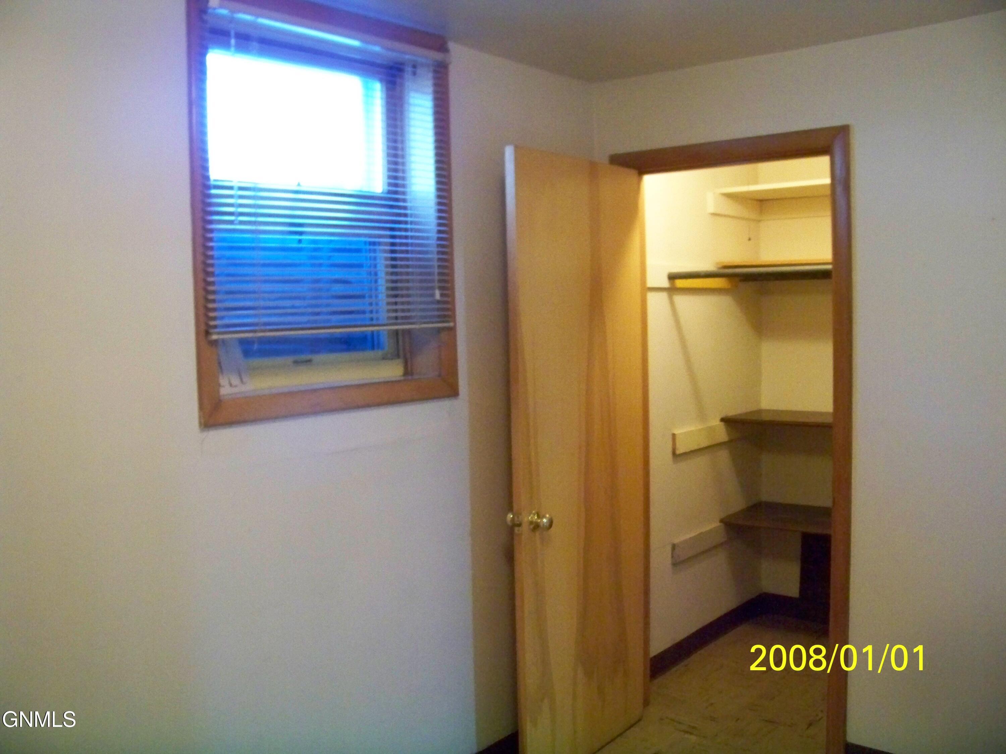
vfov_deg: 42.9
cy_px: 377
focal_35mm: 33
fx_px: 959
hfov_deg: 55.4
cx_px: 503
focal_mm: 5.85
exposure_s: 1/30
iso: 800
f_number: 2.8
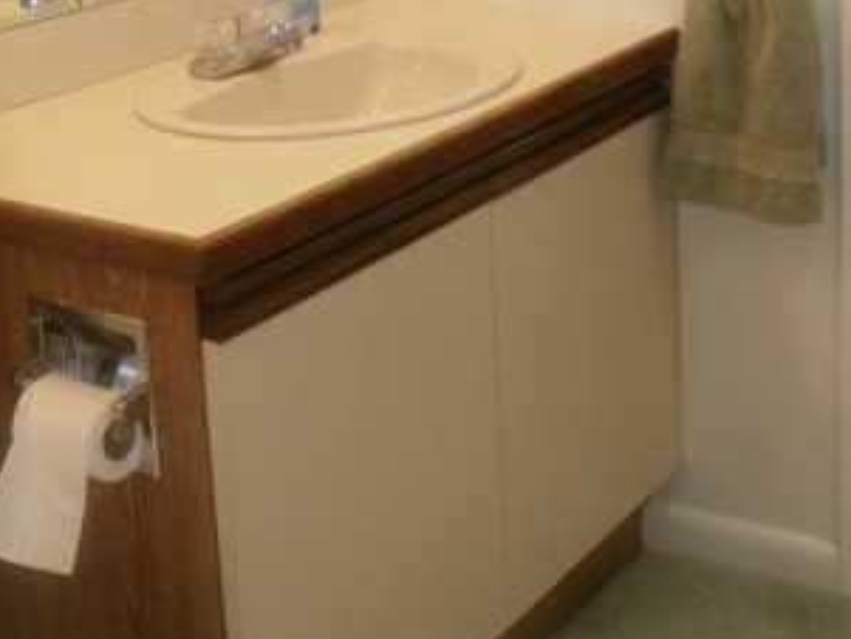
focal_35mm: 69
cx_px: 625
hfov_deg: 27.8
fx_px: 1697
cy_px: -150
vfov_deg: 19.9
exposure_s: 1/30
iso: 80
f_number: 2.8
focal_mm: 4.6
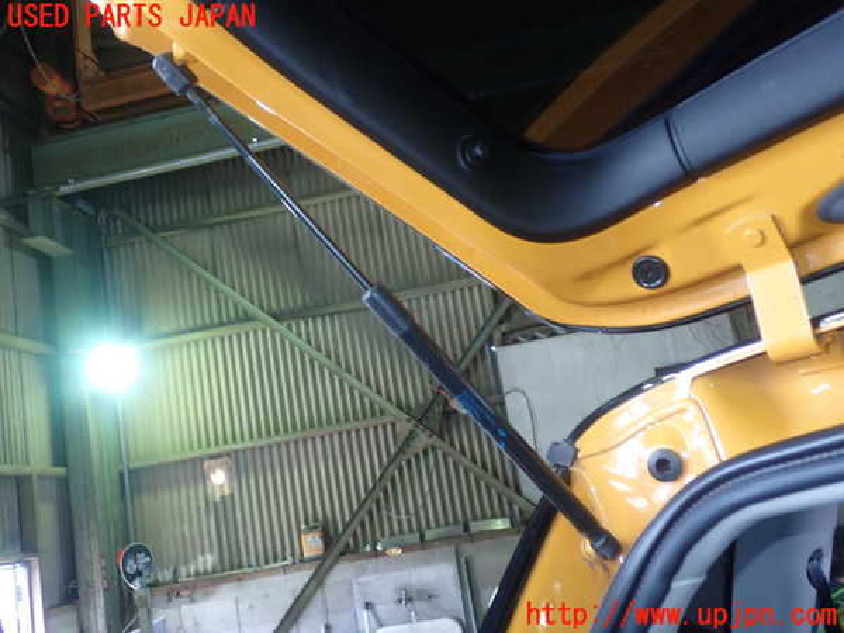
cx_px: 422
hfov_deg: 51.4
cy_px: 316
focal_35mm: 36
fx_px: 878
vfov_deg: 39.7
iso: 200
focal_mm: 6.37
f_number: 2.5
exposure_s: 1/40
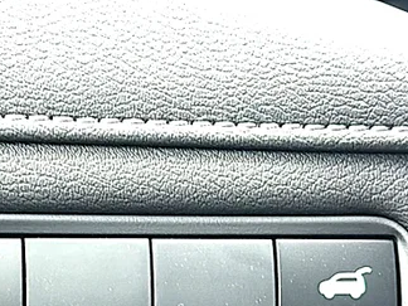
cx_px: 140
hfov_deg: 21.0
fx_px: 1096
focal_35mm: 93
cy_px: 298
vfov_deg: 15.6
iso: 200
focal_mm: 6.86
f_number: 1.78
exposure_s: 1/40
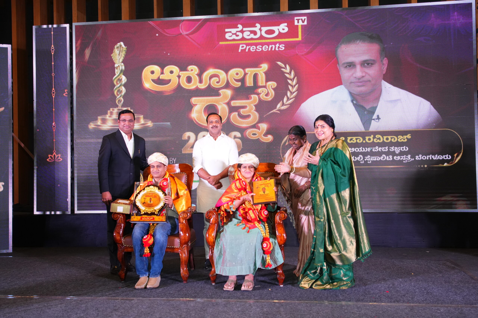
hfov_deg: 55.8
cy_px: 159
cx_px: 239
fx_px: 451
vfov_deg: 38.9
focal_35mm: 34
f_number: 7.1
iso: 3200
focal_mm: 34
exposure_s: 1/160
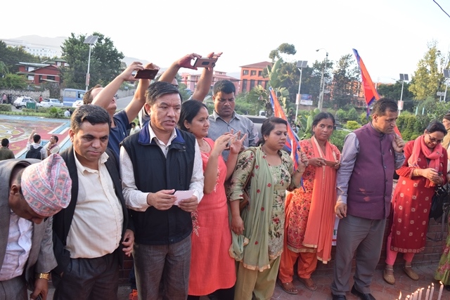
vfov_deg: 43.6
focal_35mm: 30
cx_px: 225
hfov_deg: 61.9
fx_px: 375
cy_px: 150
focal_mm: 20
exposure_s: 1/100
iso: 400
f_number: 5
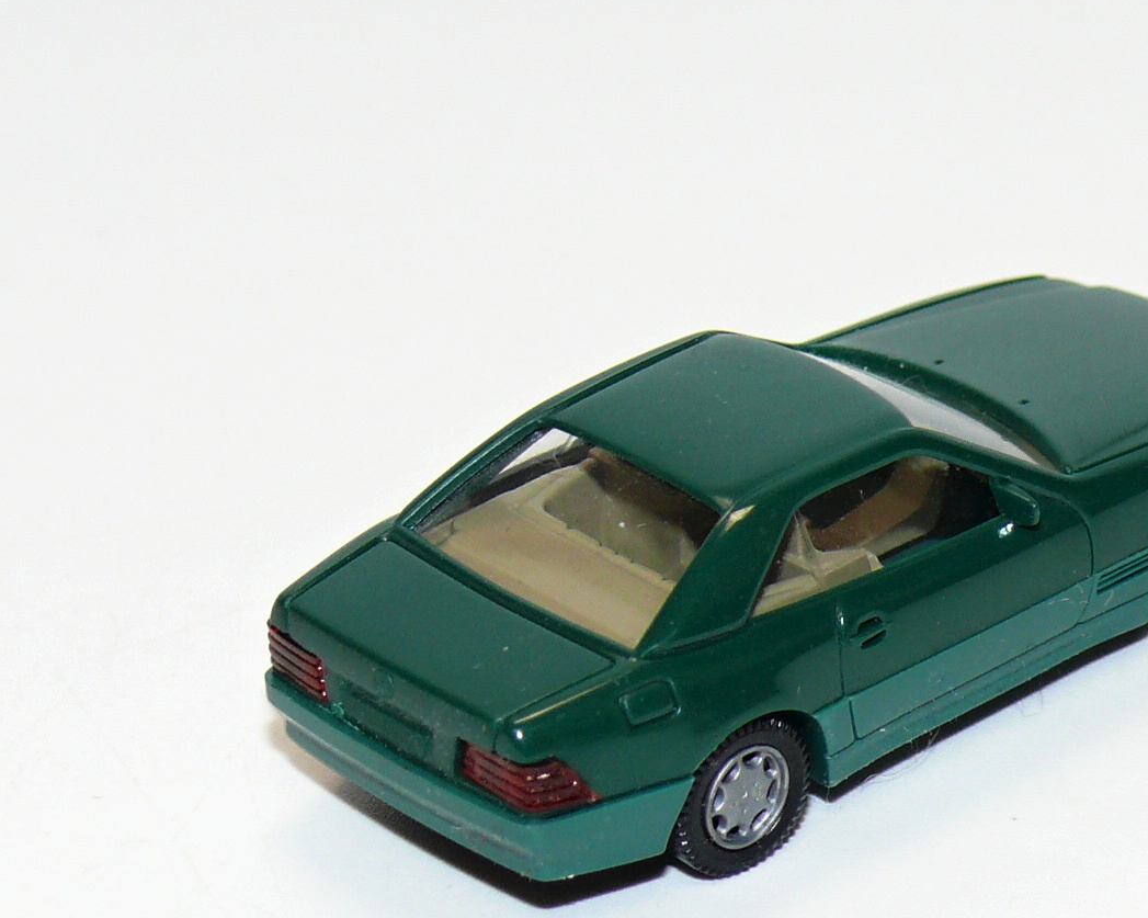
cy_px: 488
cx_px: 841
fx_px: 6386
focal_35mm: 188
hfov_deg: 10.3
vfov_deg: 8.2
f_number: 4
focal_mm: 15
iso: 100
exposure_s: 1/30
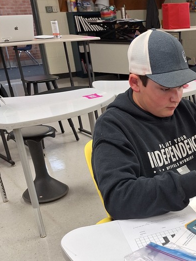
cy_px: 182
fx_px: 339
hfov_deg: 30.3
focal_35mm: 45
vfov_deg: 41.3
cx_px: 189
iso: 50
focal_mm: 5.54
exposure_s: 1/60
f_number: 1.8
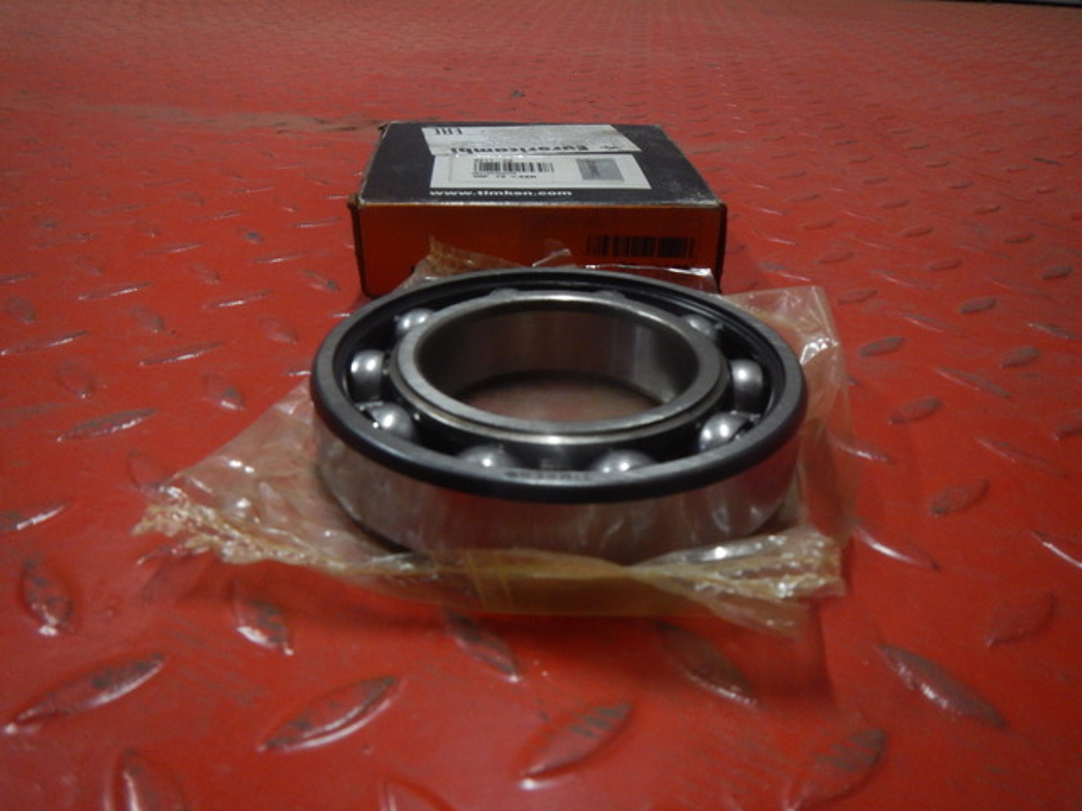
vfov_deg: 49.7
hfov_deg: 63.4
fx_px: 875
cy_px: 406
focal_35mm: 28
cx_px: 541
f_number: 3.9
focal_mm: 5
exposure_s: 1/30
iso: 400
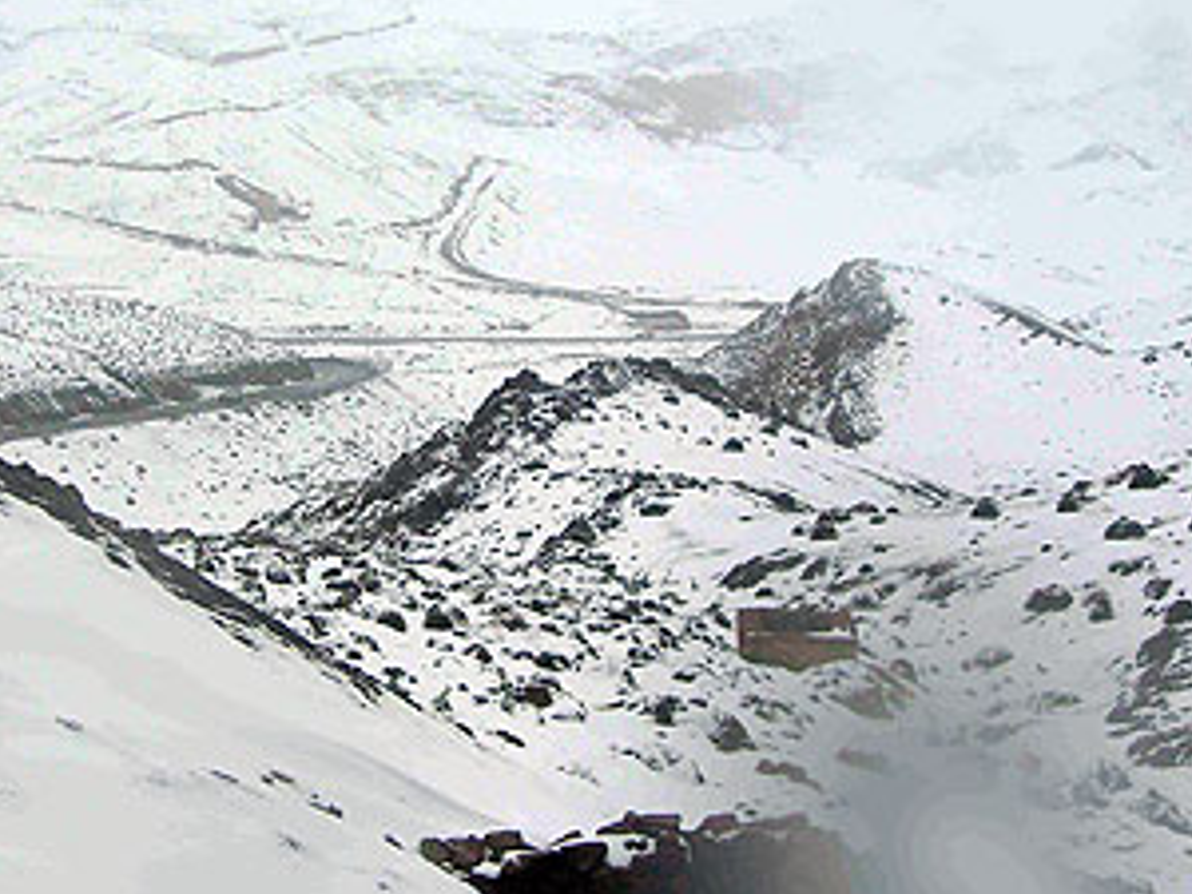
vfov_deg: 25.5
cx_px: 441
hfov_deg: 33.6
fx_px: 1963
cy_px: 306
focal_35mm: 57
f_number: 4.8
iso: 50
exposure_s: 1/746
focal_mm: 7.8
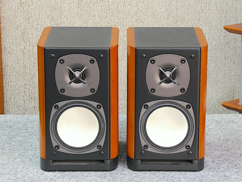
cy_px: 91
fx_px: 944
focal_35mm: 135
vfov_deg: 11.0
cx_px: 121
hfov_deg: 14.6
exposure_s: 1/2.5
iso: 100
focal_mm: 24.2
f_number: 5.3
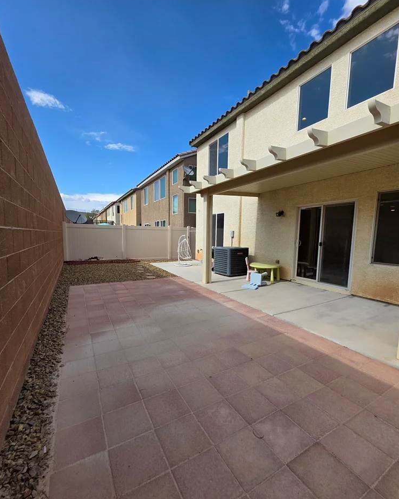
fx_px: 207
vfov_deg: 100.7
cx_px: 195
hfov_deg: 87.9
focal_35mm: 14
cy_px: 259
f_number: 1.9
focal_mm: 2.2
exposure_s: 1/1864
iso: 40
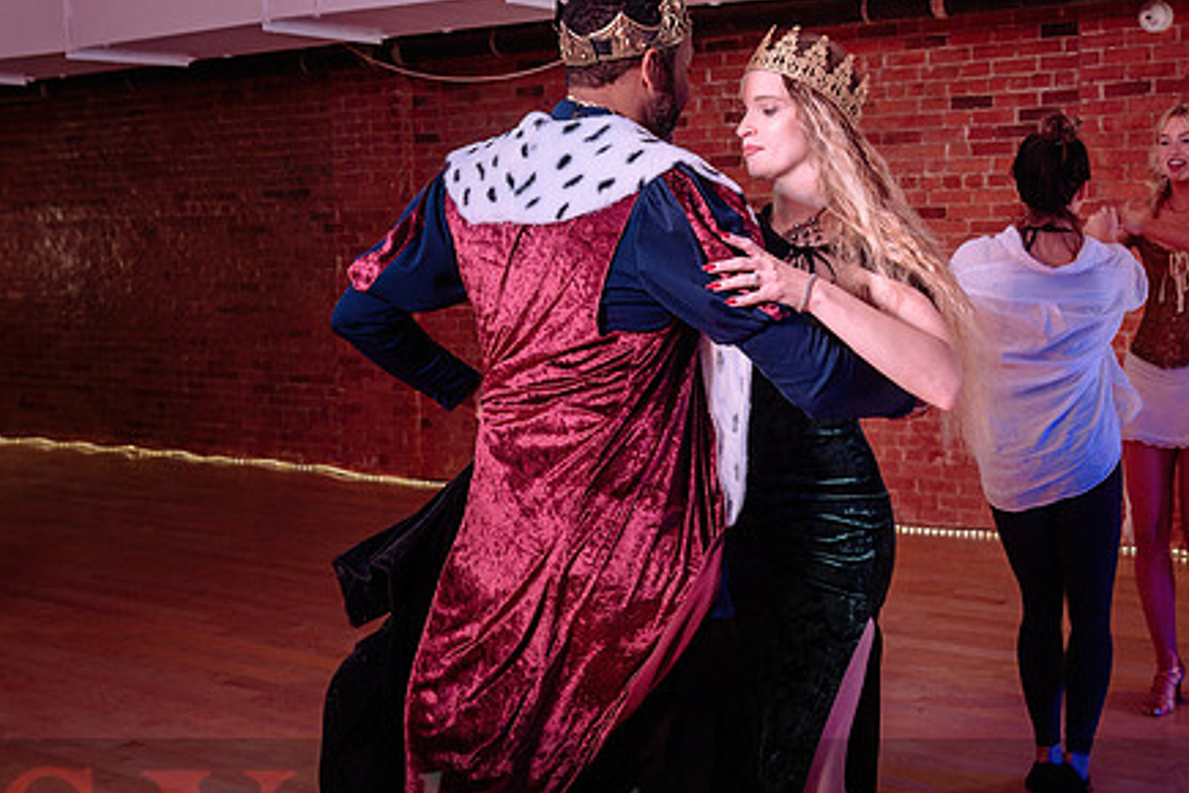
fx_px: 1717
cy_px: 319
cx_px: 784
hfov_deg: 37.8
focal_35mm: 52
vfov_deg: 25.9
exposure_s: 1/100
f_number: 4.5
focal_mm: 31
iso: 800
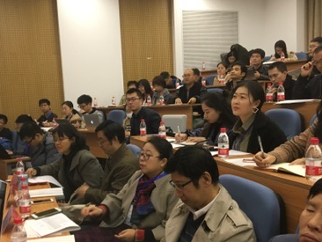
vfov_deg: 37.7
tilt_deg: -5.2
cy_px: 137
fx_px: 354
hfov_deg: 48.9
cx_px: 145
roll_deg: +3.6
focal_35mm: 38
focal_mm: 4.15
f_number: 2.2
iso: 200
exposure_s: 1/33
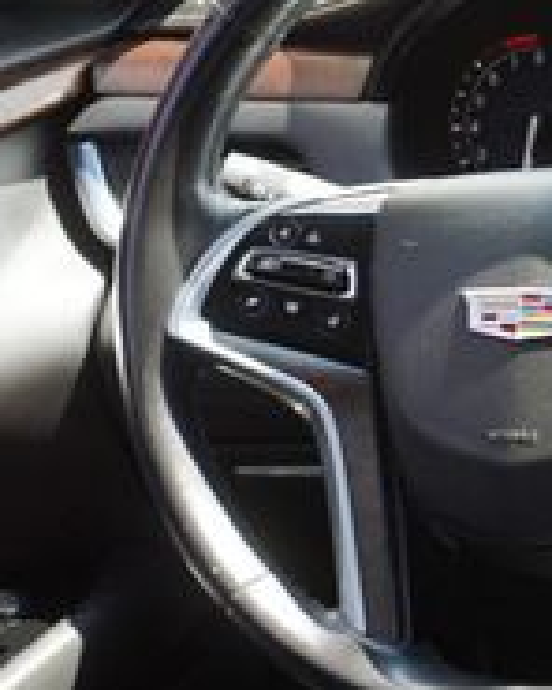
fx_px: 2389
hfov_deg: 12.6
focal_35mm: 117
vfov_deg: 16.4
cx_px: 806
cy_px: 496
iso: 100
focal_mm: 24
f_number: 4.5
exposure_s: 1/60
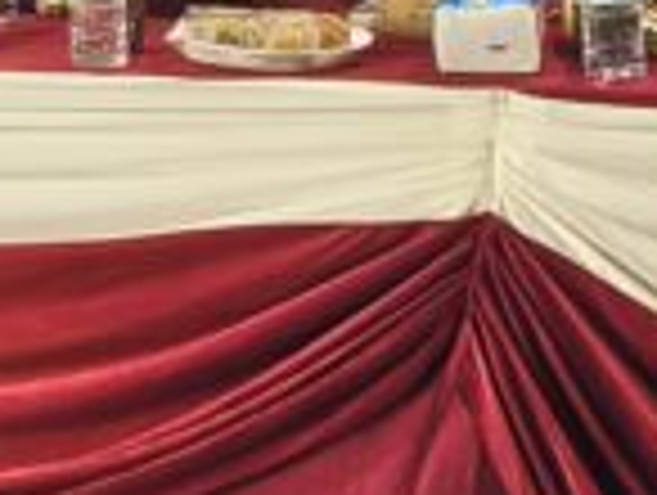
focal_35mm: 209
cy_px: -554
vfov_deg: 6.9
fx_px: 3973
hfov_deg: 9.2
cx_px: -378
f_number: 1.65
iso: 2000
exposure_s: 1/25
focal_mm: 6.18
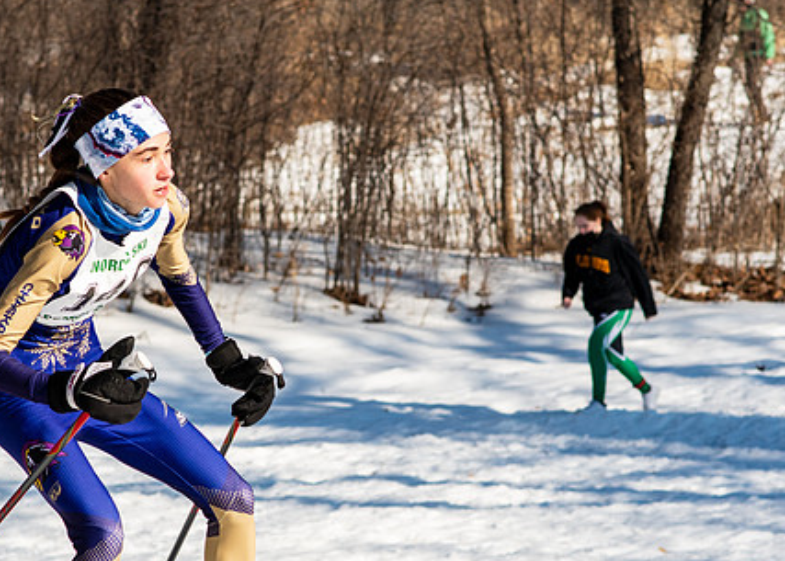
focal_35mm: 182
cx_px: 277
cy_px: 372
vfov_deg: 7.9
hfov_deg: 11.0
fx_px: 4058
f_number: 5.6
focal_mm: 85
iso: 400
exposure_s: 1/2000
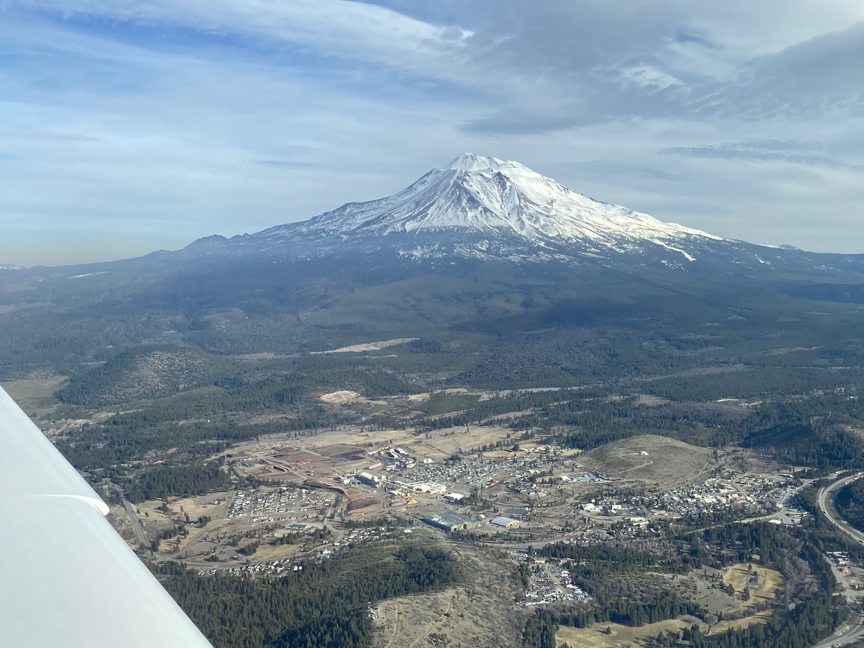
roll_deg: -0.3
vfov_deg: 39.5
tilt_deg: -6.6
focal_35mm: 36
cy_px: 385
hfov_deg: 50.3
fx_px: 899
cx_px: 589
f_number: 1.8
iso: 32
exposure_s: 1/2315
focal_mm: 4.25
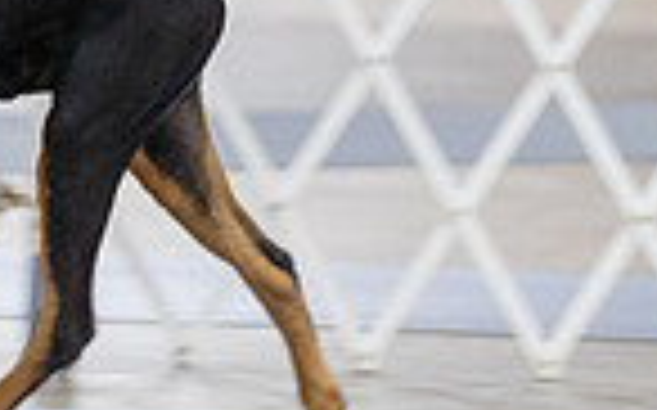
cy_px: -279
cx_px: -457
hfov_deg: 3.2
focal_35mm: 652
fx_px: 11665
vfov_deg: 2.0
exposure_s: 1/160
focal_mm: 138
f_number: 2.8
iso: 2000
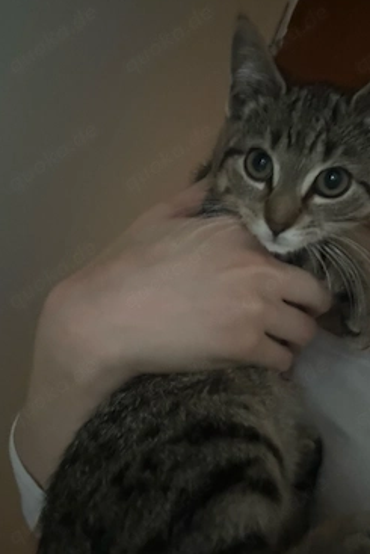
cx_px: 201
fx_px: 524
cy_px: 291
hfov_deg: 38.9
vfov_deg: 55.8
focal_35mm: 34
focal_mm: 2.69
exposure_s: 1/15
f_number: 1.9
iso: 1000
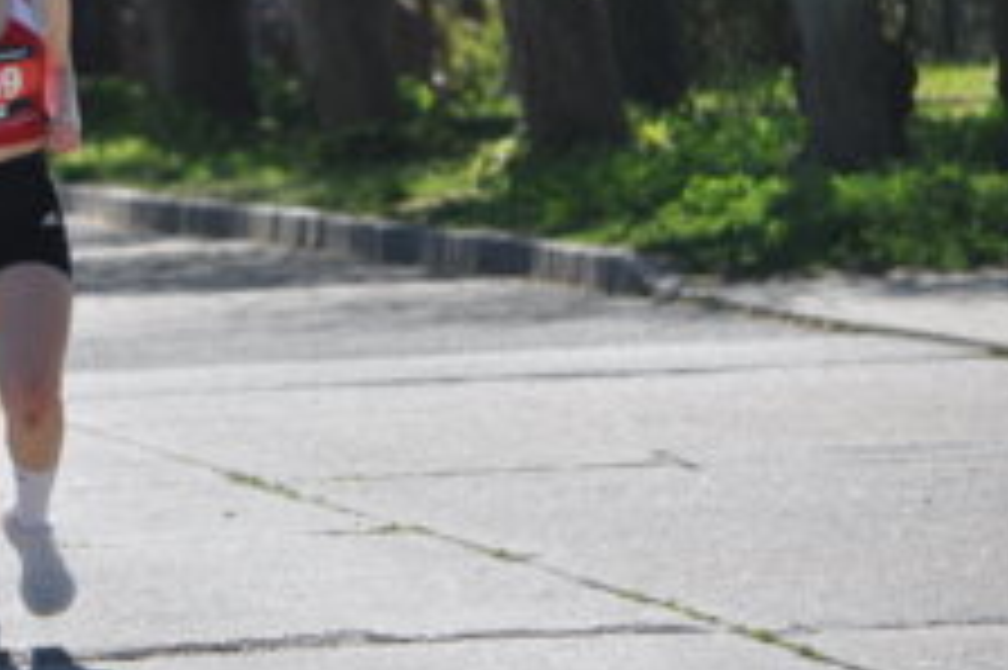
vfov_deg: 2.6
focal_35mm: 536
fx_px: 14997
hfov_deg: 3.8
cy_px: 103
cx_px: 140
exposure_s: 1/1600
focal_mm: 200
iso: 400
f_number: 5.6
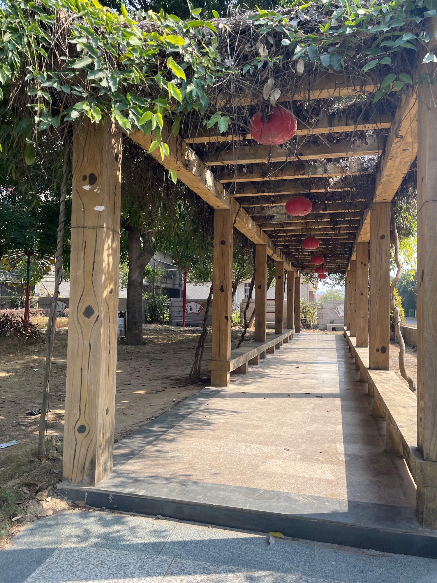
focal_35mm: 26
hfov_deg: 53.1
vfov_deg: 67.3
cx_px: 218
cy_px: 292
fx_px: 438
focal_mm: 4.2
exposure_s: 1/1335
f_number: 1.6
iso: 50
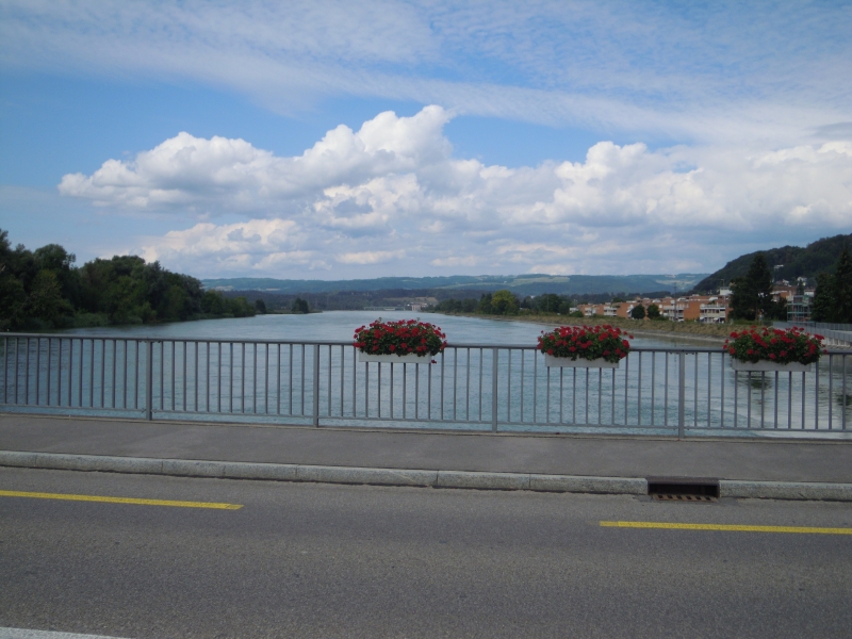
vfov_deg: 39.7
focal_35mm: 36
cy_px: 320
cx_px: 426
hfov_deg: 51.4
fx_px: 886
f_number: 8.5
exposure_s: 1/320
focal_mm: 6.4
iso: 100
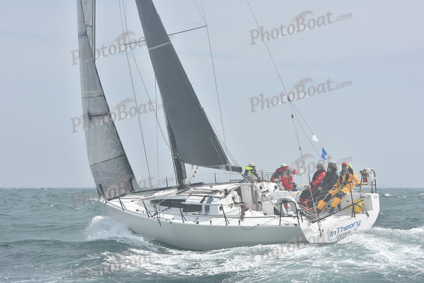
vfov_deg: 14.0
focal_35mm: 98
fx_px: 1154
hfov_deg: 20.8
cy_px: 142
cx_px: 212
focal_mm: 98
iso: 320
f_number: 11
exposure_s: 1/800
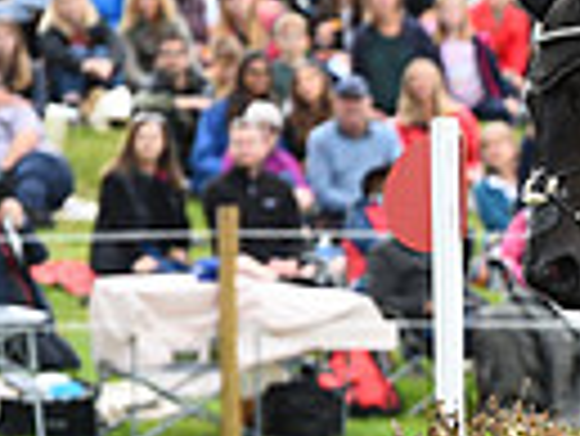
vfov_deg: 2.1
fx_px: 11974
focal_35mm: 714
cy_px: 485
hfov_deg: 2.8
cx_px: 1218
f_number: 5.6
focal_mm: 165
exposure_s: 1/1250
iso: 900
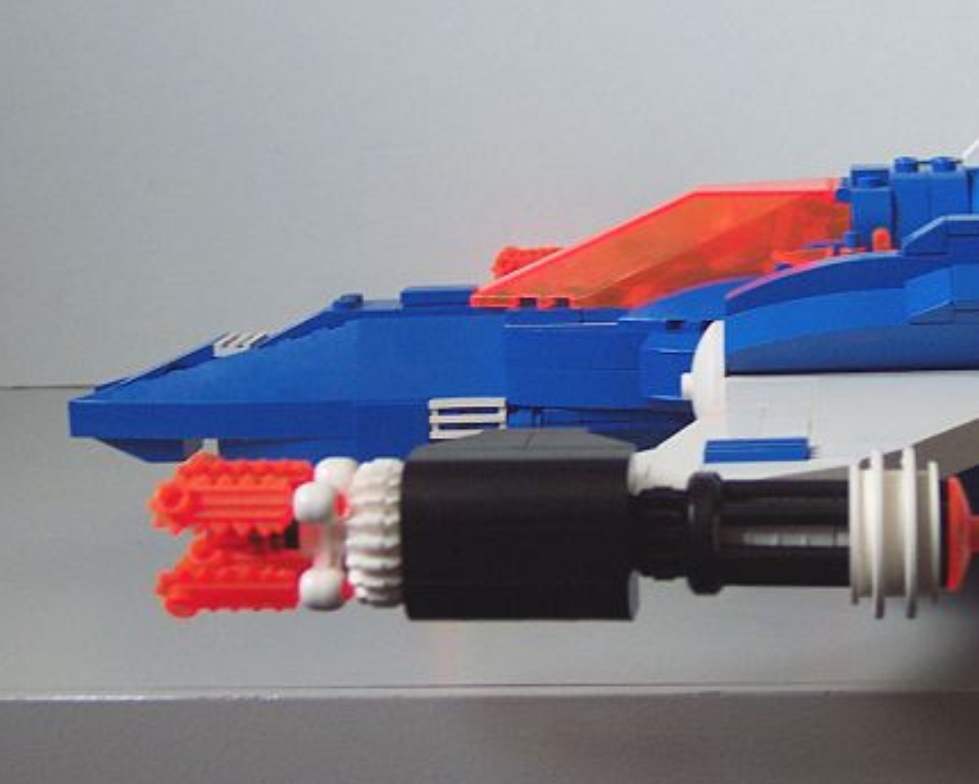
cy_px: 289
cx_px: 684
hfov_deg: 19.7
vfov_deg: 15.8
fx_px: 2811
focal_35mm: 97
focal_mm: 10.4
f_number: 3.4
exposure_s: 1/20
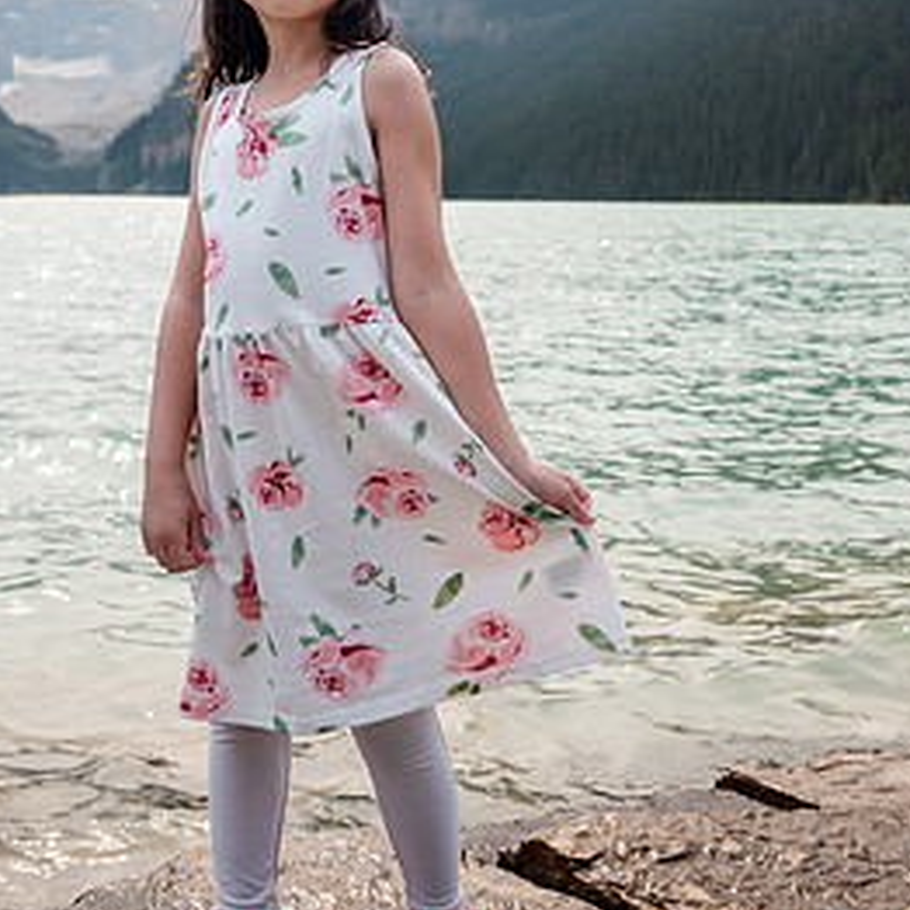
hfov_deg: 33.4
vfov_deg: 32.8
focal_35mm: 51
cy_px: 243
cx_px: 479
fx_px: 1517
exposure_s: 1/800
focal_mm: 35
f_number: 6.3
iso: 200
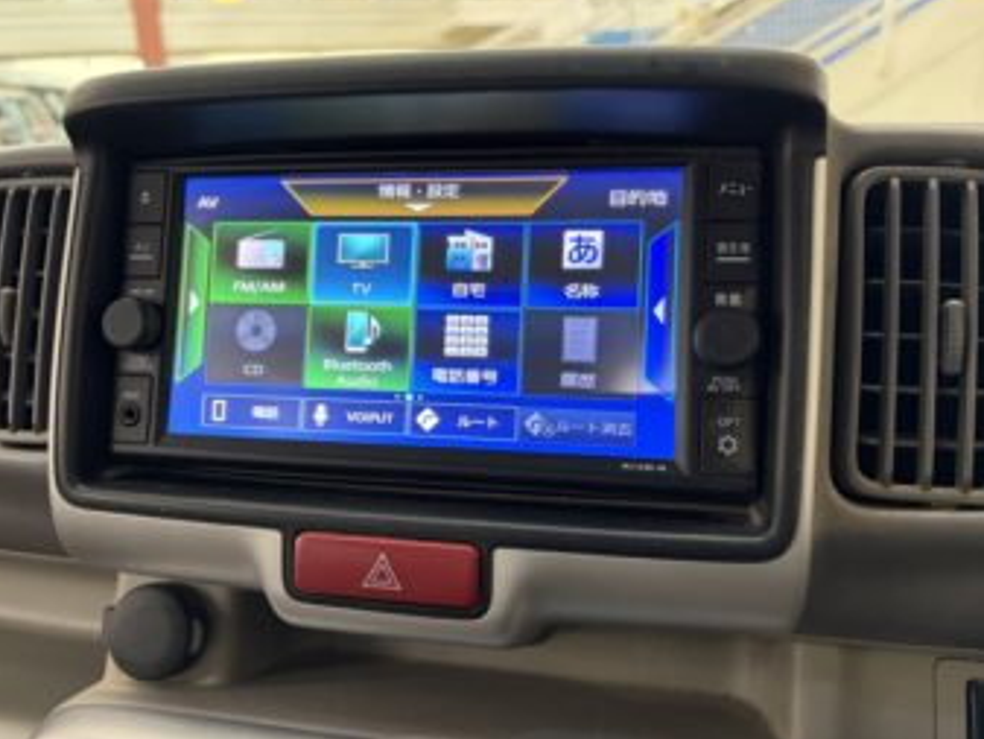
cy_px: 364
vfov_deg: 51.4
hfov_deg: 65.3
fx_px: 768
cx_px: 485
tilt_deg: -17.0
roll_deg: +2.2
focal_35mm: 27
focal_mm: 5.96
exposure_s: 1/50
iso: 400
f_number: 1.6
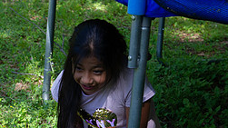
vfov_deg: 10.4
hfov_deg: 18.2
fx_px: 701
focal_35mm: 116
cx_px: 23
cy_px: 106
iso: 200
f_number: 6.3
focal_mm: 48
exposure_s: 1/160
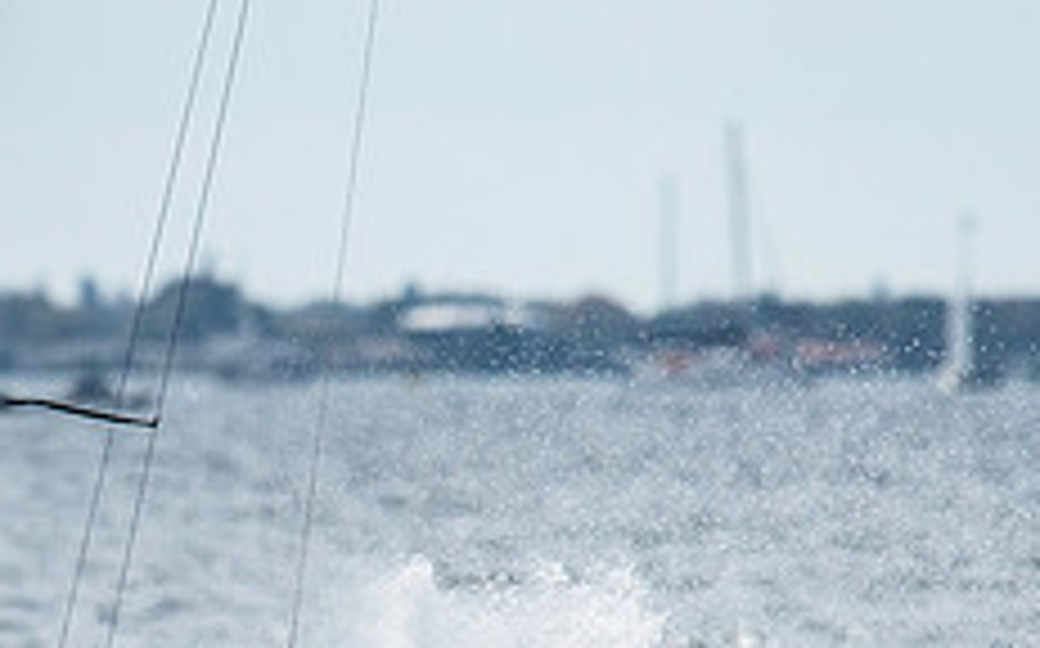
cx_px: 27
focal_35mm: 1187
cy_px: 704
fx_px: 33619
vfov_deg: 1.1
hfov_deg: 1.8
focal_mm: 300
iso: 400
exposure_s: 1/8000
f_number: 5
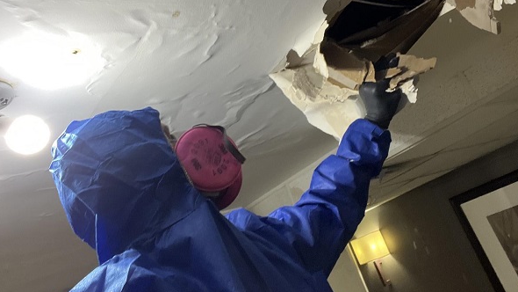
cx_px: 260
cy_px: 104
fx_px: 467
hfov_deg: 58.0
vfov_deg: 34.4
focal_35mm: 34
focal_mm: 2.71
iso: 125
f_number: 2.2
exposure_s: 1/60
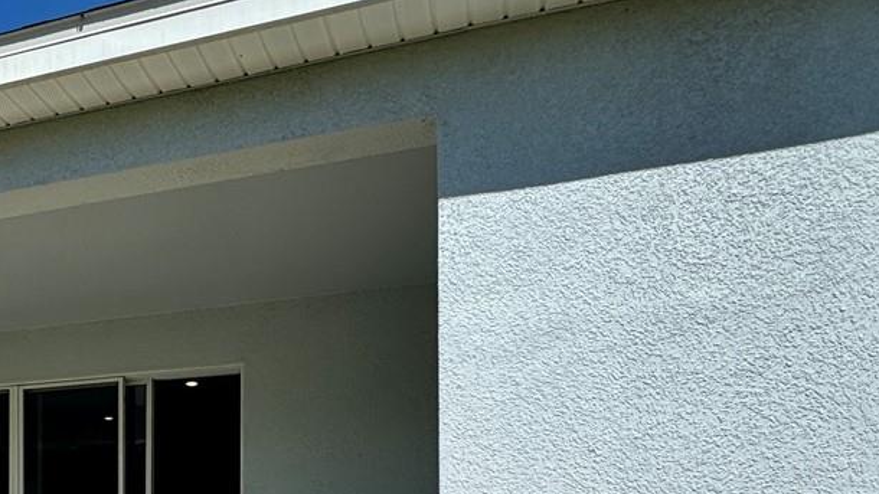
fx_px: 932
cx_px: 79
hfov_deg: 45.5
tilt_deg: -0.3
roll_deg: -0.2
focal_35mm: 40
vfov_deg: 26.5
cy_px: 585
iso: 50
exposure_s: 1/2342
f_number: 2.2
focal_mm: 2.22
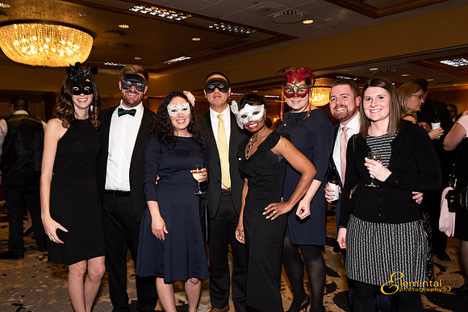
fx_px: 377
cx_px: 234
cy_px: 156
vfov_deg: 45.0
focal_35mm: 29
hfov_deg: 63.6
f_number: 8
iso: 400
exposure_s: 1/15
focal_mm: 29
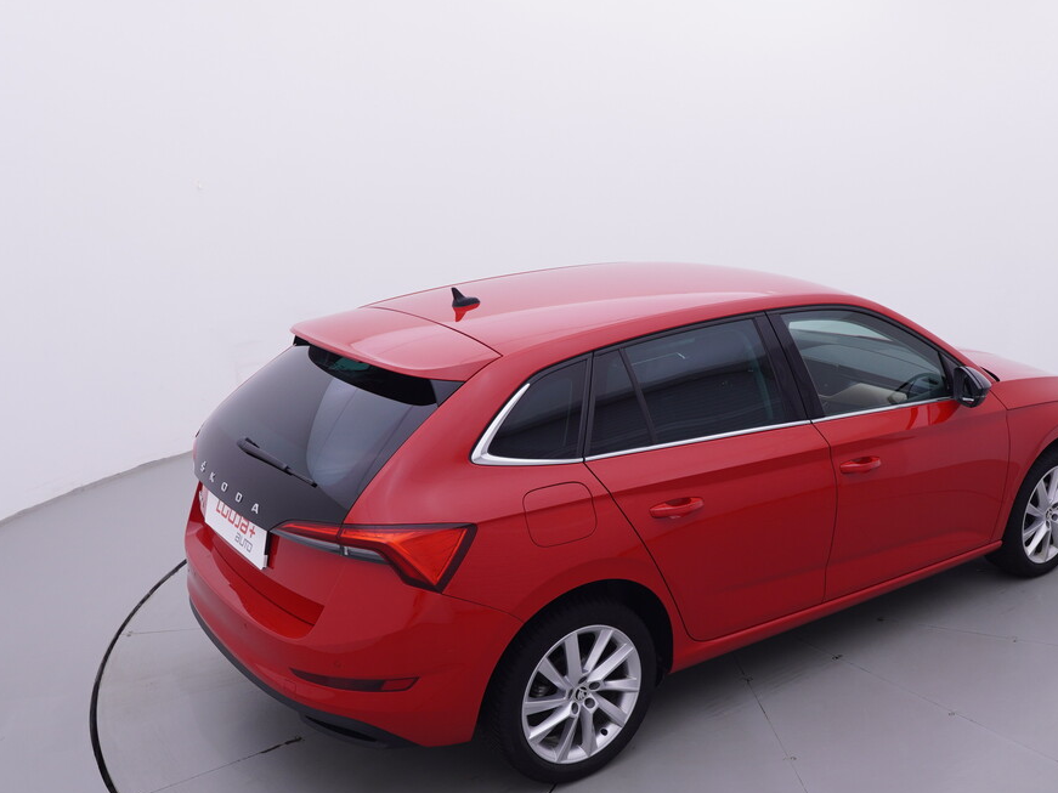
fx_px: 1094
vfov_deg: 39.6
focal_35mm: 36
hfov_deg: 51.3
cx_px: 627
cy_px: 489
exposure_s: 1/80
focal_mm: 15
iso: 200
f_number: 5
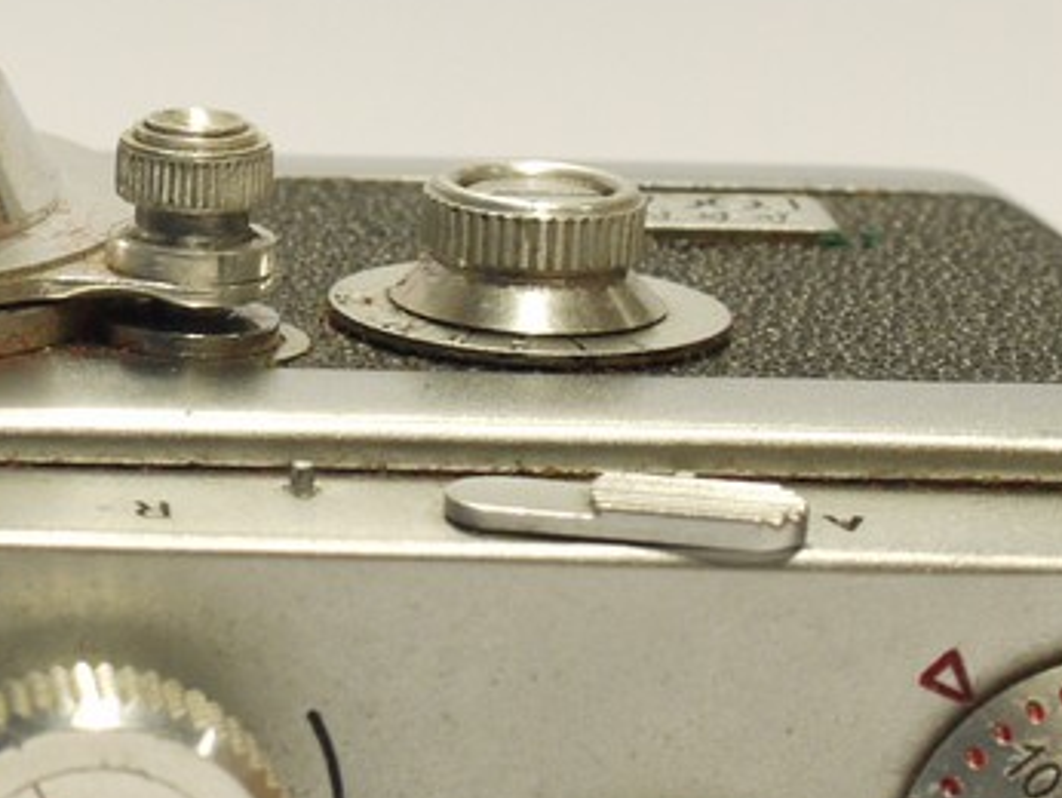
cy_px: 157
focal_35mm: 208
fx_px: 6386
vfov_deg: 7.1
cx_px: -249
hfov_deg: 9.4
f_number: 8
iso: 400
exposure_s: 1/15
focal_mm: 30
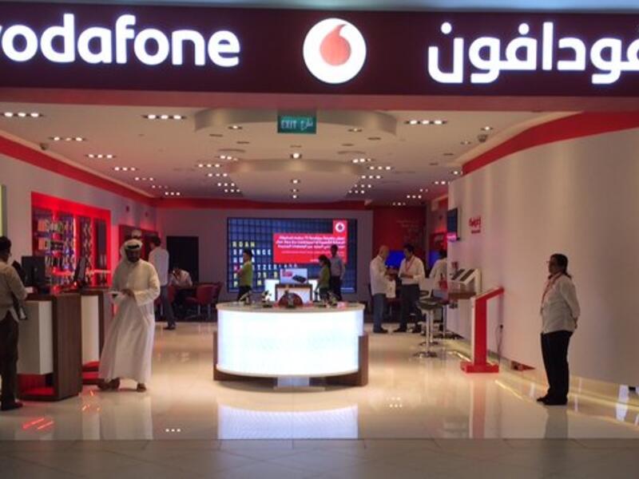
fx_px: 554
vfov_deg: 46.8
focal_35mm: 30
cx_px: 320
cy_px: 240
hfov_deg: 60.0
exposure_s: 1/50
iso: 50
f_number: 2.2
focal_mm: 4.12
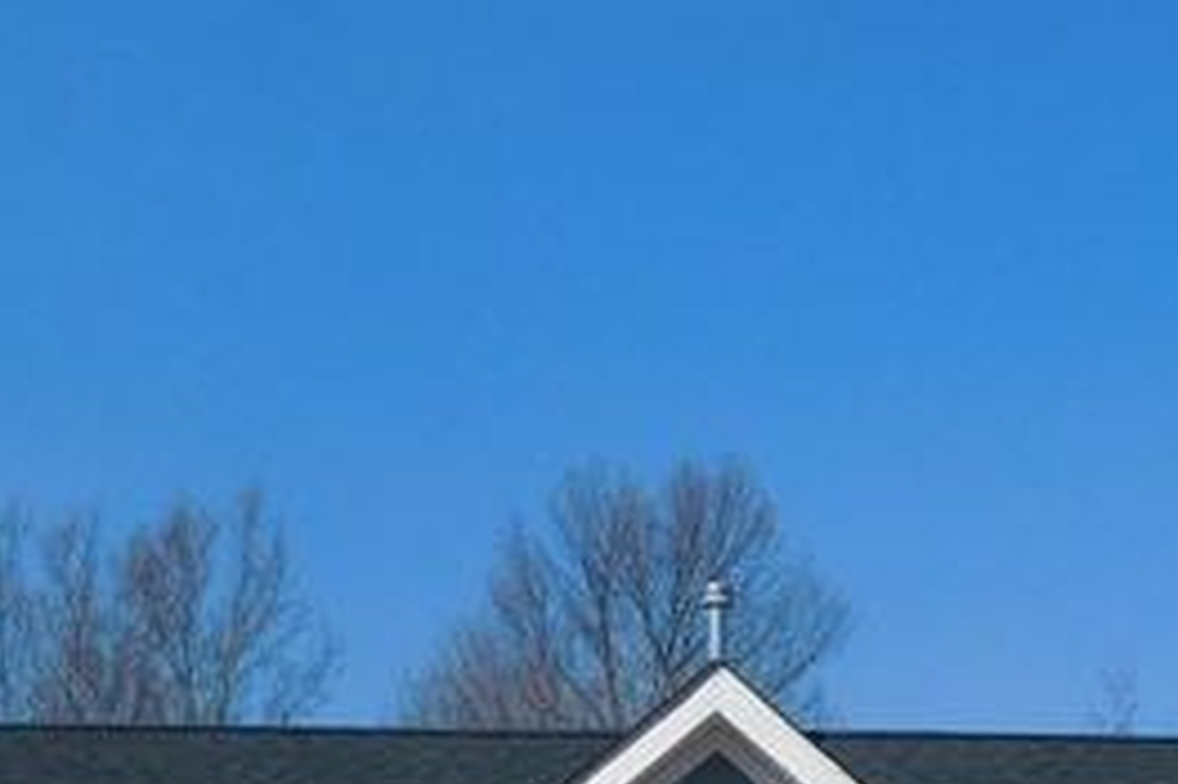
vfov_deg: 9.0
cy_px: 1420
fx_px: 4774
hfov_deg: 14.1
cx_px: 708
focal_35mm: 146
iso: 125
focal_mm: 6.3
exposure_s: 1/640
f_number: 7
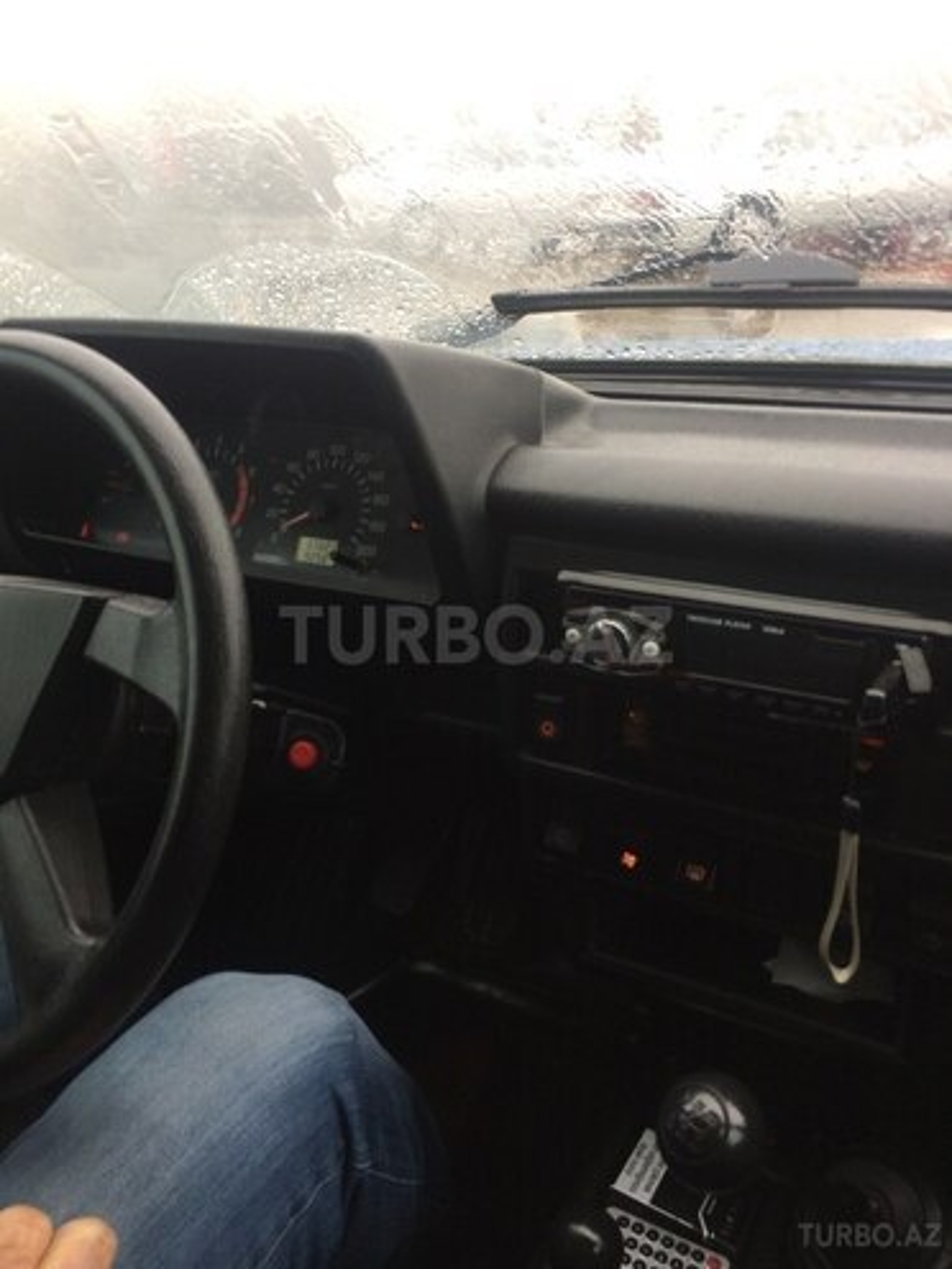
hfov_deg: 48.2
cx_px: 476
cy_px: 634
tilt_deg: -26.8
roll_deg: +5.8
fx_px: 1063
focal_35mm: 29
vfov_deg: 61.7
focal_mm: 4.15
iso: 32
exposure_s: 1/50
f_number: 2.2
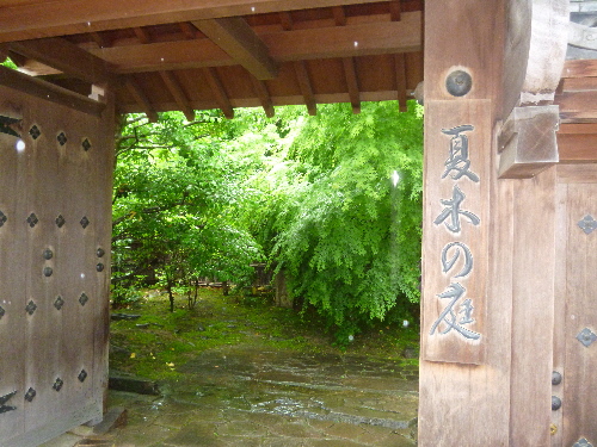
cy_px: 224
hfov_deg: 61.7
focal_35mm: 29
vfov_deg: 48.2
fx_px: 500
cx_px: 298
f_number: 2.7
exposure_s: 1/60
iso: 500
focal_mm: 5.2
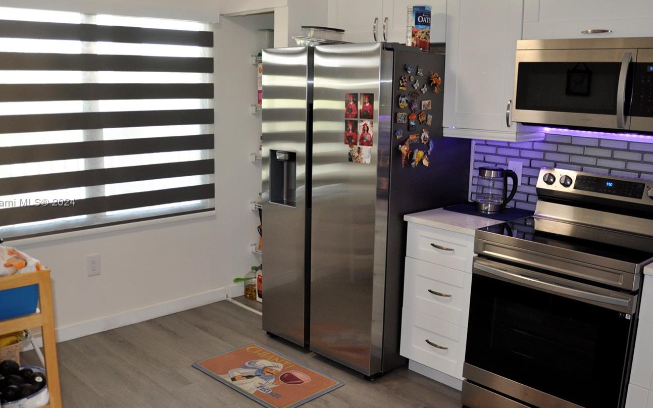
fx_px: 605
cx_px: 318
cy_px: 203
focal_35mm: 34
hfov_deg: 56.7
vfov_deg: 37.3
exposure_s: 1/125
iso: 640
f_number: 3.5
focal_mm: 18
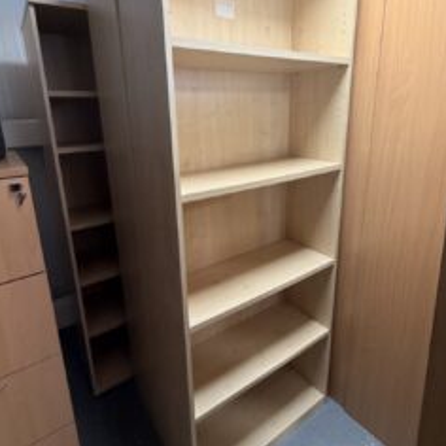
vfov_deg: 71.8
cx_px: 221
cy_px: 193
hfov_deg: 72.1
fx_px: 306
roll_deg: +1.9
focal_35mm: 21
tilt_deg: -13.9
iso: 160
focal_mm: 2.22
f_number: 2.2
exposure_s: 1/50
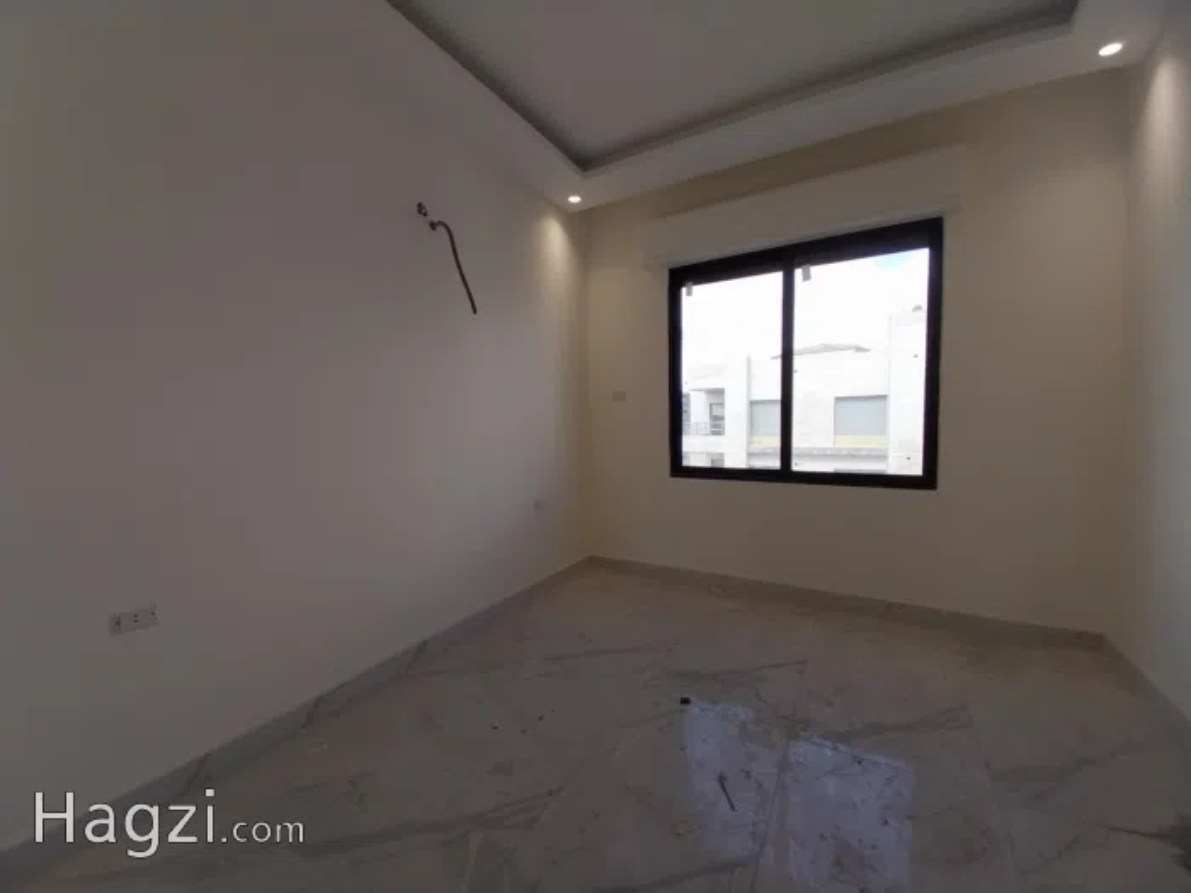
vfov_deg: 89.9
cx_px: 596
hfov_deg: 106.2
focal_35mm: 13
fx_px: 447
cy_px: 446
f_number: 2.2
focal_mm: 1.3
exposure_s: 1/167
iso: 64
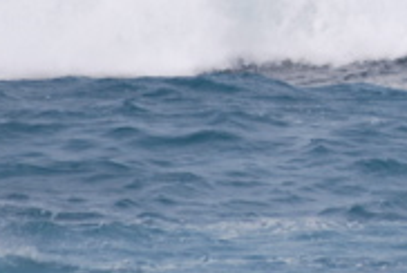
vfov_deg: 0.8
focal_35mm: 1711
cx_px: 529
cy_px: 30
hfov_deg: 1.2
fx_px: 19375
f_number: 5.6
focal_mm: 300
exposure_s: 1/800
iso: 200
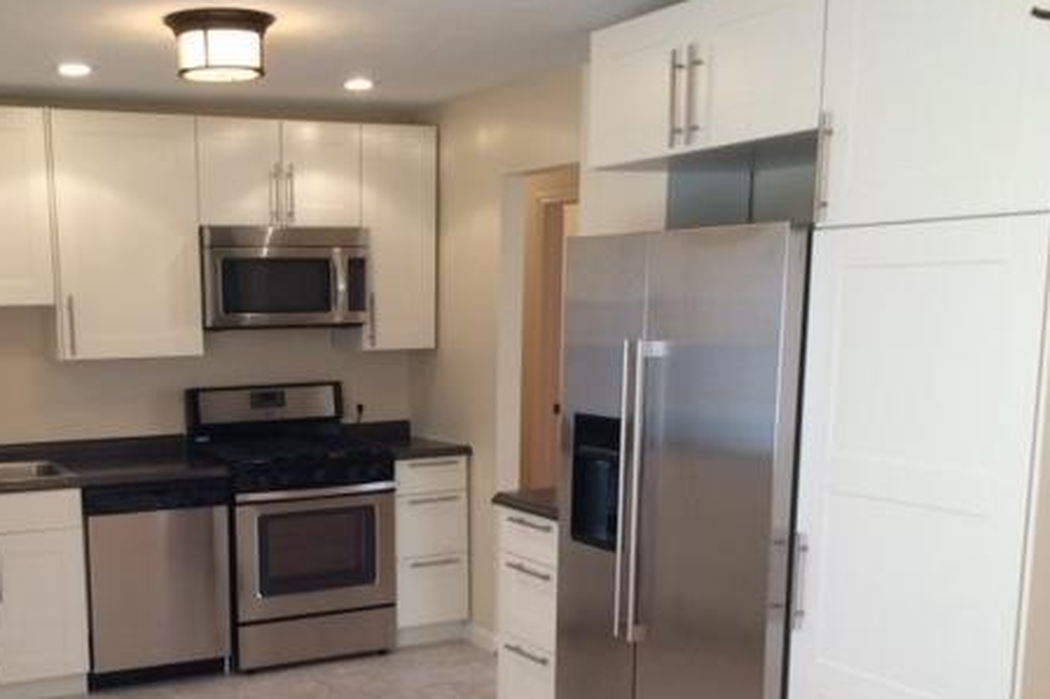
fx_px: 1254
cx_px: 325
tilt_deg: -12.9
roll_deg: +2.6
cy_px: 535
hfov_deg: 44.6
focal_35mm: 43
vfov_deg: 30.6
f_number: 2.2
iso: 50
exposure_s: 1/30
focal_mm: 4.15
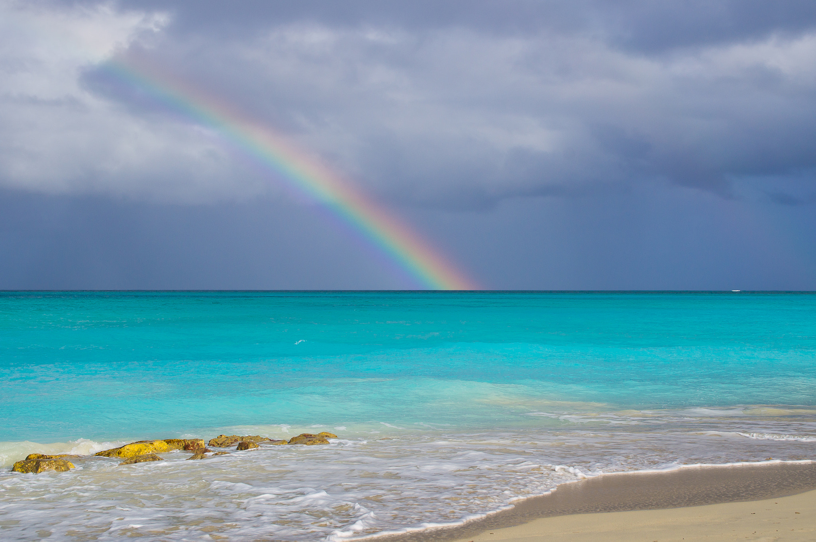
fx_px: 1359
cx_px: 408
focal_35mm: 60
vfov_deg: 22.6
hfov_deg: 33.4
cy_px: 271
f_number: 11
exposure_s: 1/320
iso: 100
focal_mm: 40
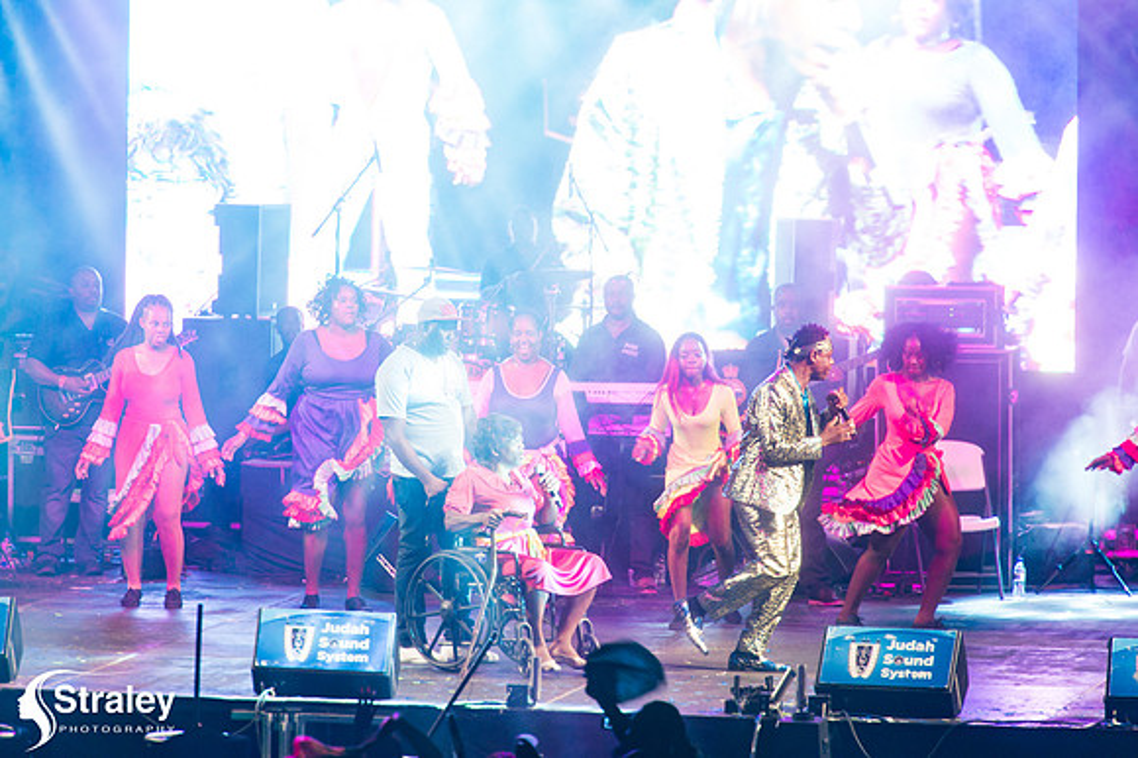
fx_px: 10741
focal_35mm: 340
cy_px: 379
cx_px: 569
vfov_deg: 4.0
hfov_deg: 6.1
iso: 2500
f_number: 5.6
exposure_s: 1/160
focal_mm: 340
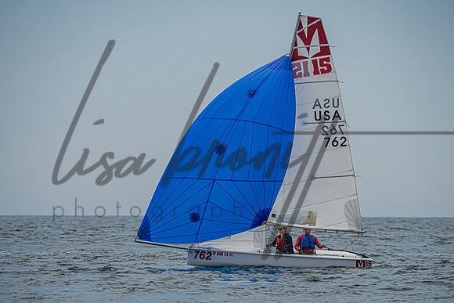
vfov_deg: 3.9
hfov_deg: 5.8
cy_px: 182
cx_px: 227
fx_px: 4488
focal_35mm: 356
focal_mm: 280
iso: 500
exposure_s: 1/4000
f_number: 8
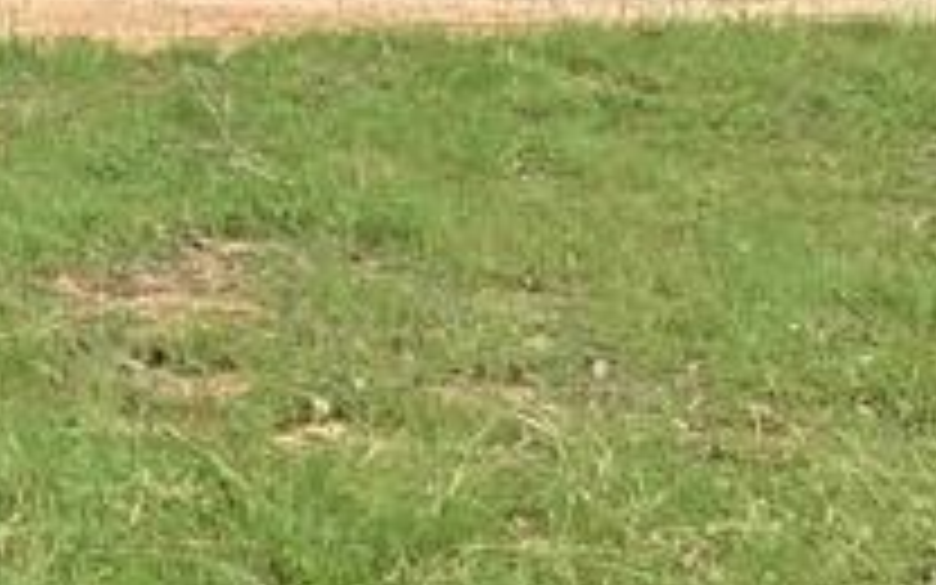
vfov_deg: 12.3
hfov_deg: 18.2
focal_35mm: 101
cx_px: -490
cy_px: -324
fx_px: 2576
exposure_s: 1/411
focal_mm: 3.3
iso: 25
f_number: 2.4
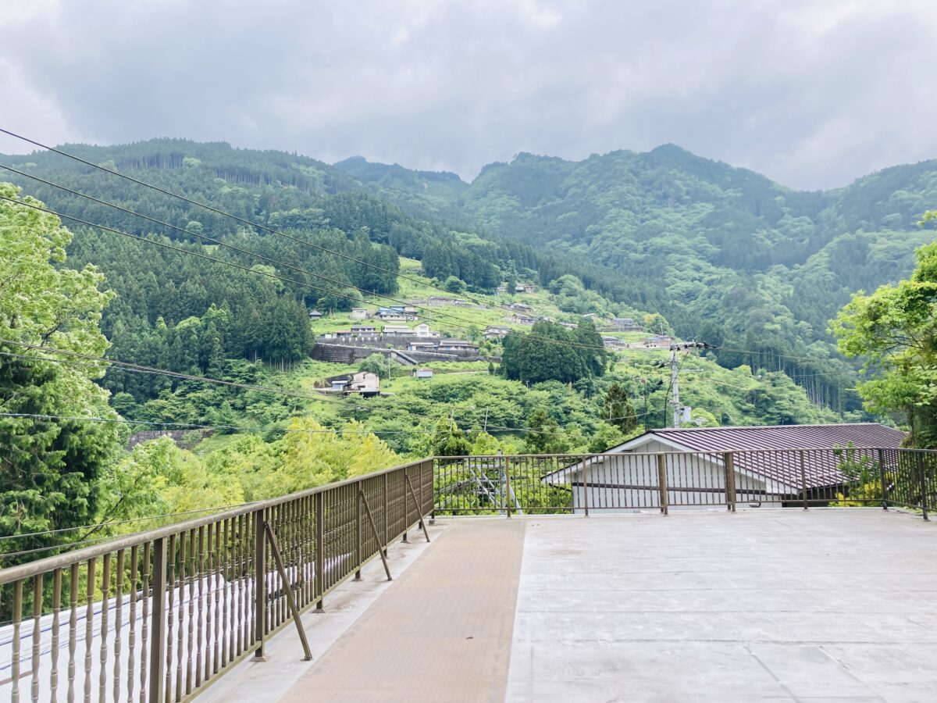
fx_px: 758
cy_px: 352
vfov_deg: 49.7
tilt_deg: +5.9
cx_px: 468
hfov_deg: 63.4
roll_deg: +1.6
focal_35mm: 28
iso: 20
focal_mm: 3.99
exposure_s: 1/578
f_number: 1.8
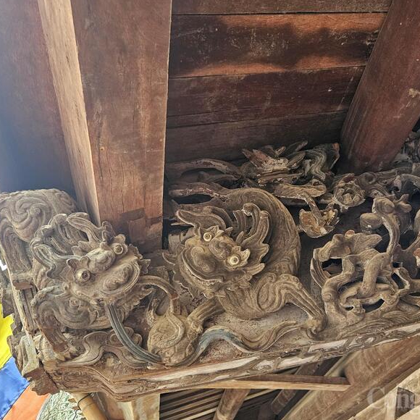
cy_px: 209
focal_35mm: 28
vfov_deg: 57.3
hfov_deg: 57.2
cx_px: 227
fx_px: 384
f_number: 1.8
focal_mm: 5.4
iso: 640
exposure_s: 1/100
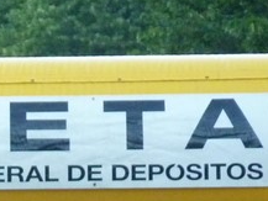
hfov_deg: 1.7
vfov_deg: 1.3
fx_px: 8893
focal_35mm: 1148
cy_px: 422
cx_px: -152
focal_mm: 43.3
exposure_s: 1/125
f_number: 3.7
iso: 500
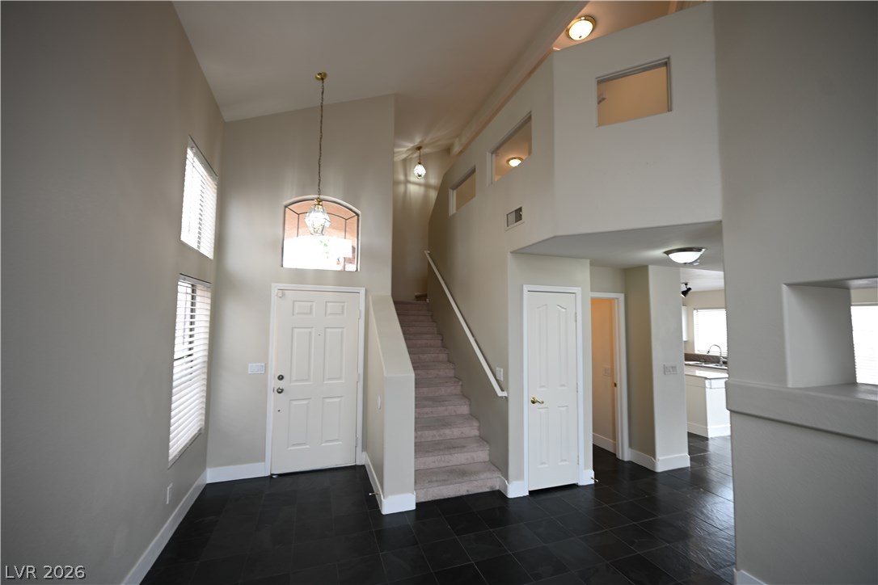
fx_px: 341
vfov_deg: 81.2
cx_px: 439
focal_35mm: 14
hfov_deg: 104.3
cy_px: 292
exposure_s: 1/13
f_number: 3.5
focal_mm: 14
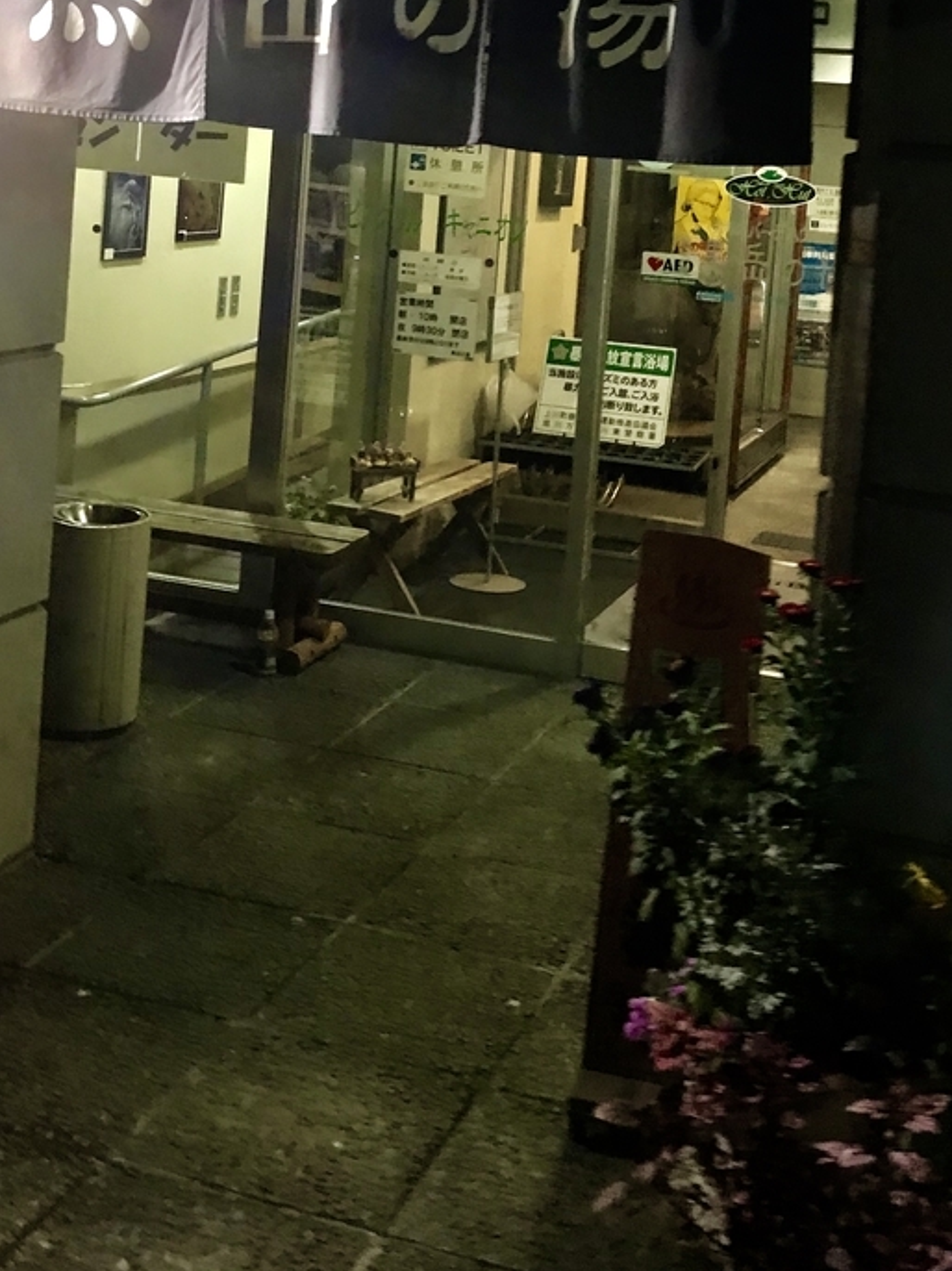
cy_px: 226
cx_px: 452
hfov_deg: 29.7
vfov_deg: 37.3
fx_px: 1798
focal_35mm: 49
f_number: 1.8
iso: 80
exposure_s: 1/7
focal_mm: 3.99
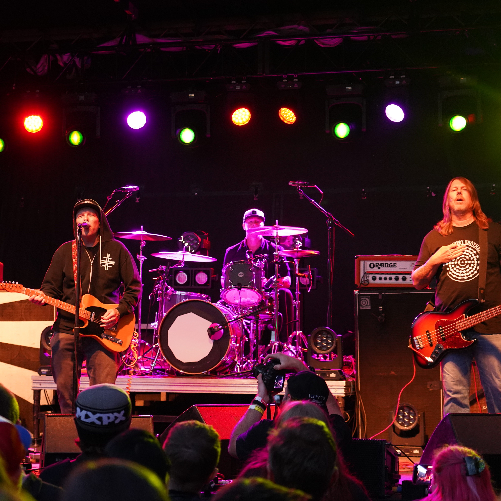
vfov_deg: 23.7
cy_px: 251
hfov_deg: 23.6
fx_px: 1195
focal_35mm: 73
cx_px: 169
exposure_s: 1/160
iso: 4000
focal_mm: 57
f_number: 4
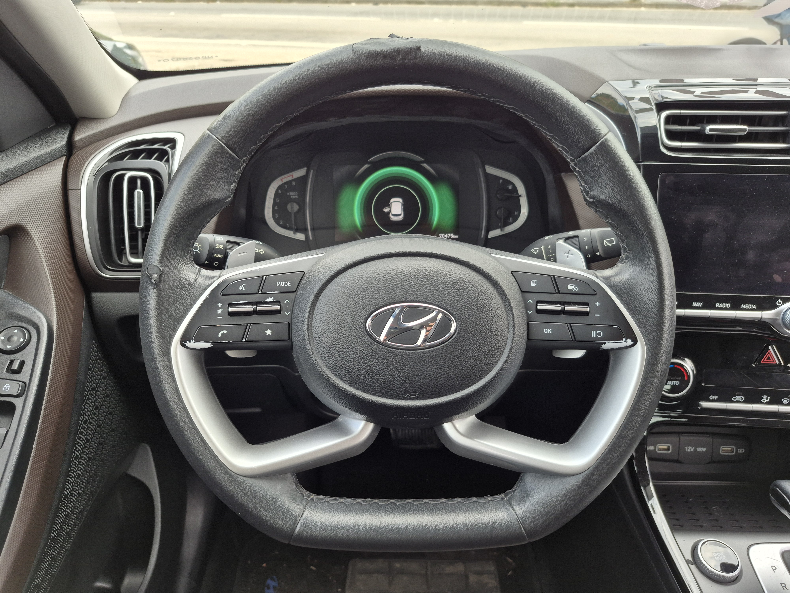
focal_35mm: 23
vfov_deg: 58.9
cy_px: 296
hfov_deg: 73.9
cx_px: 395
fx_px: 525
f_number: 1.8
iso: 50
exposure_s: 1/200
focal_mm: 5.4
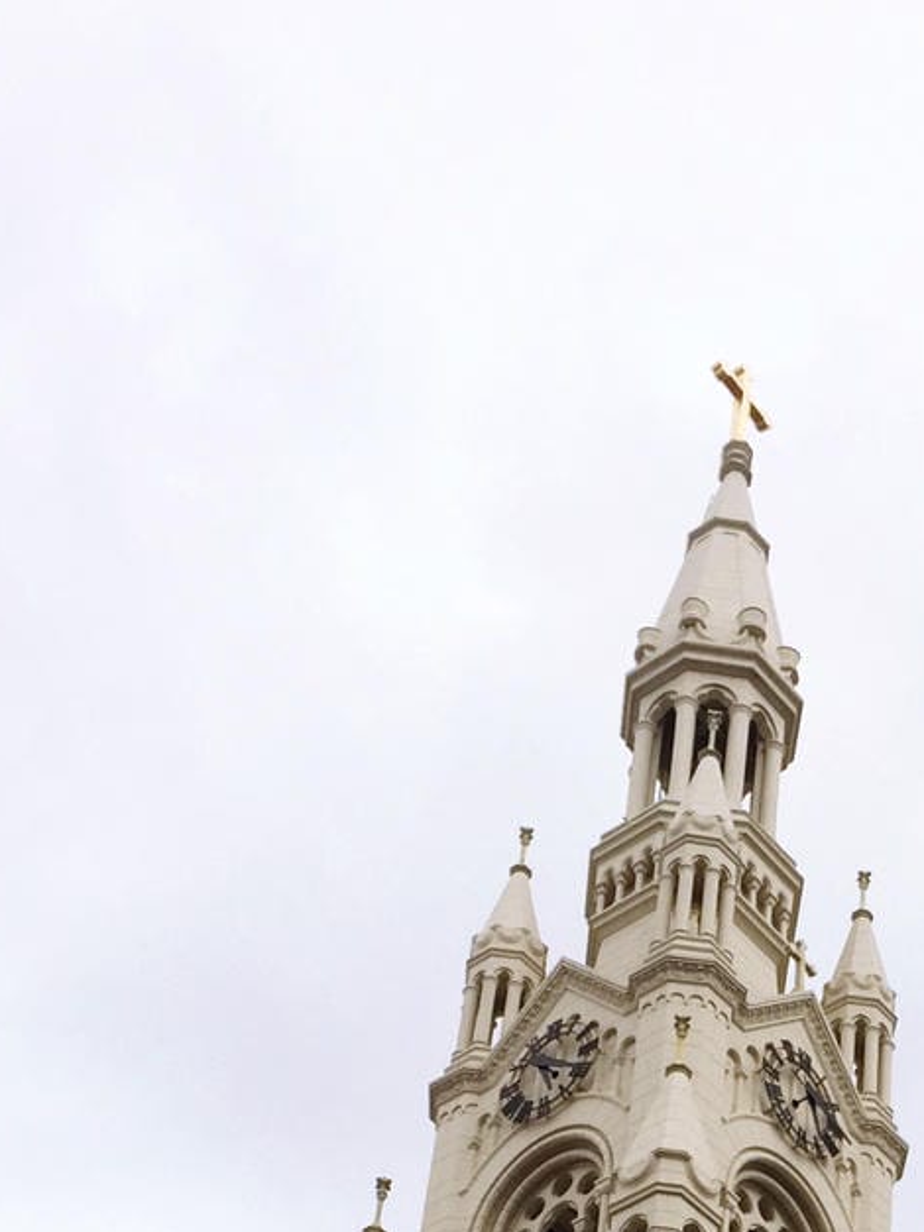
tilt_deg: +35.7
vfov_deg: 23.9
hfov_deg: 19.5
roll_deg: -3.0
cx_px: 839
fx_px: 2635
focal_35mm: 74
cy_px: 1493
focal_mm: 4.15
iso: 32
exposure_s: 1/842
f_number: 2.2
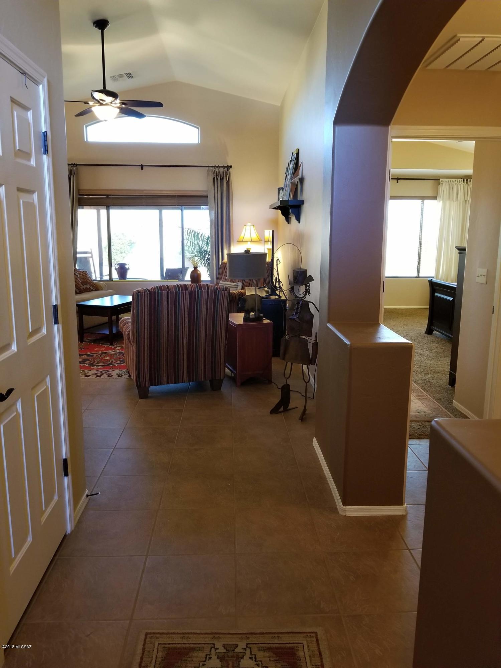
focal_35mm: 26
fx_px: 502
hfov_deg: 53.1
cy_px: 334
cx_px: 250
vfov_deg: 67.3
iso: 200
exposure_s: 1/20
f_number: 1.7
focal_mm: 4.25
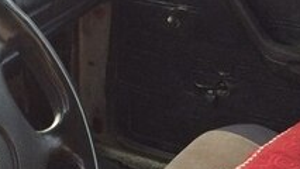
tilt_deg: -36.4
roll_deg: -1.2
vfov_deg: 12.0
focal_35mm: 98
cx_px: 52
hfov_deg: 21.5
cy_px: 230
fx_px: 780
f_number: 2.2
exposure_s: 1/33
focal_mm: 4.15
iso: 160
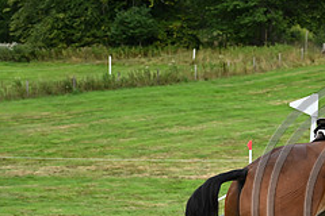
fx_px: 1155
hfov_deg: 15.5
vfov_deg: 10.7
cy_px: 191
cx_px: 376
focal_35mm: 128
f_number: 4.5
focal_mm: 53
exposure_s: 1/1250
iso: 560
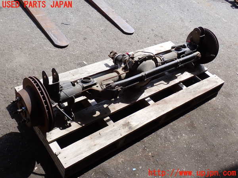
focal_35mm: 36
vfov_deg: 39.7
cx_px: 119
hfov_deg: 51.4
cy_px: 89
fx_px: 248
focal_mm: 6.37
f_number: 3.5
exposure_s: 1/500
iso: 100
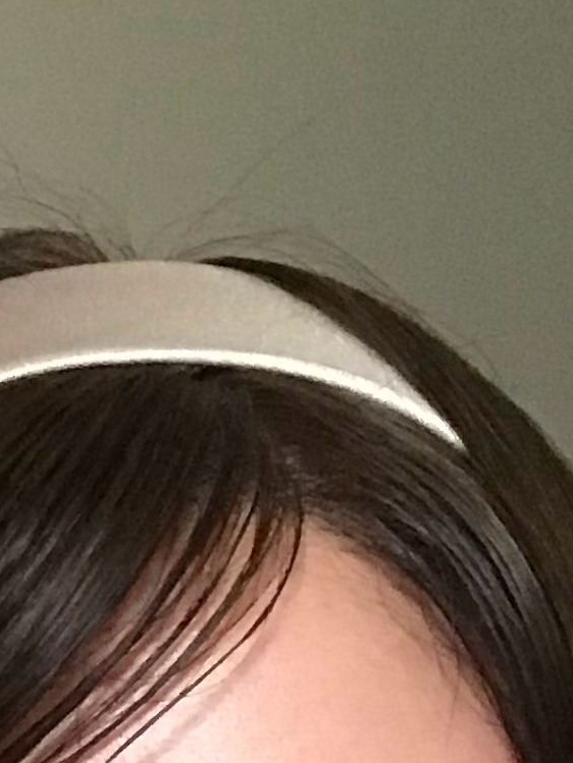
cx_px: 293
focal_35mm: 132
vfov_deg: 13.1
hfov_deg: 11.2
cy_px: 1470
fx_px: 2913
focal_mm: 2.87
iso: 200
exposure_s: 1/17
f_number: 2.2
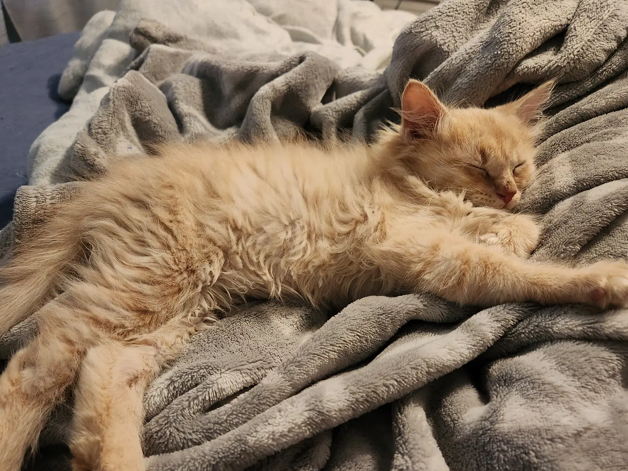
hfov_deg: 63.3
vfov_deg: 49.5
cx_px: 287
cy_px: 280
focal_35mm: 28
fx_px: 508
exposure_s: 1/30
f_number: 1.8
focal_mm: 5.4
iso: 640
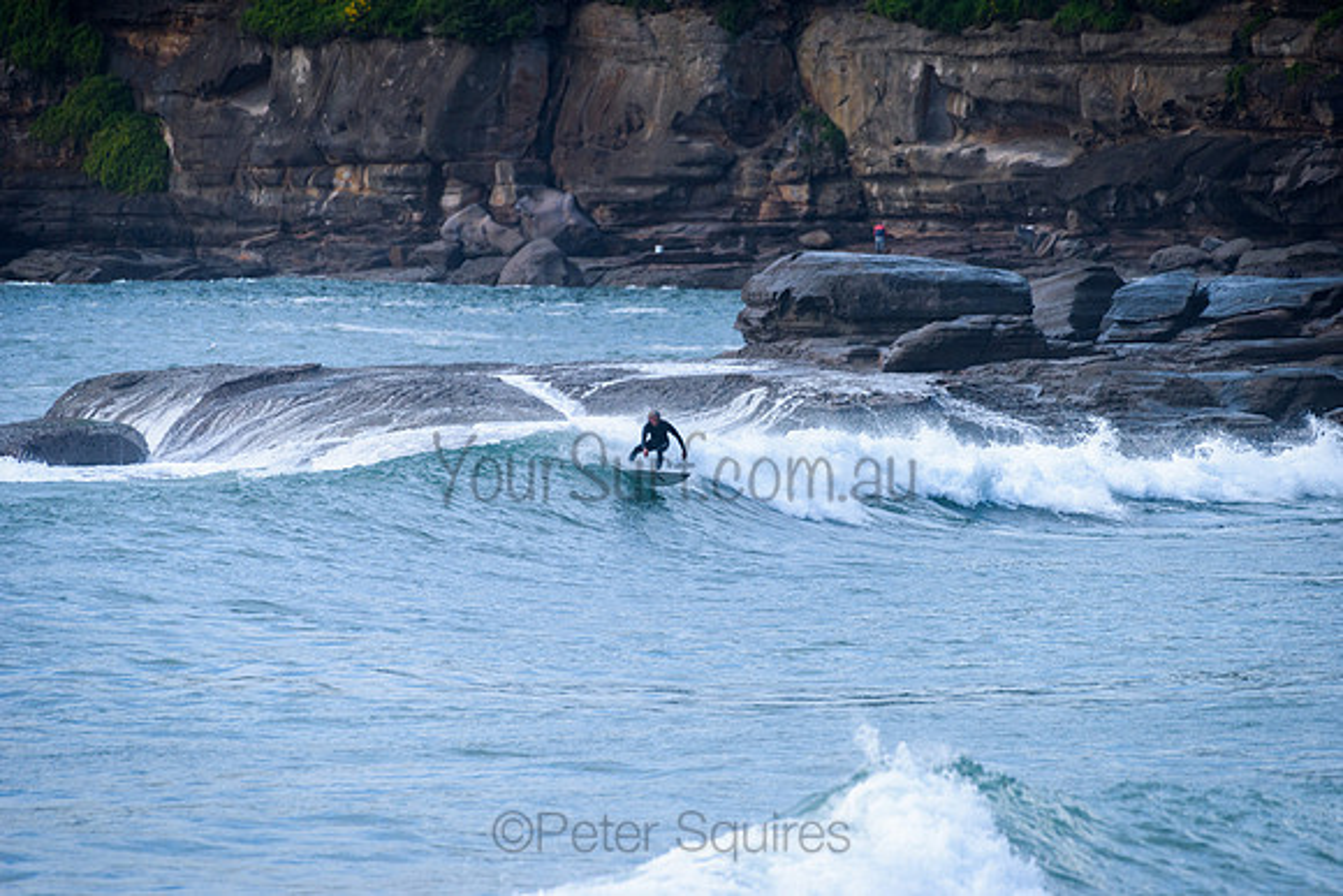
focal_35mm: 503
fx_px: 18761
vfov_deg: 2.7
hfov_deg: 4.1
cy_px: 448
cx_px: 672
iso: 360
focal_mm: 500
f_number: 5.6
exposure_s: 1/1000
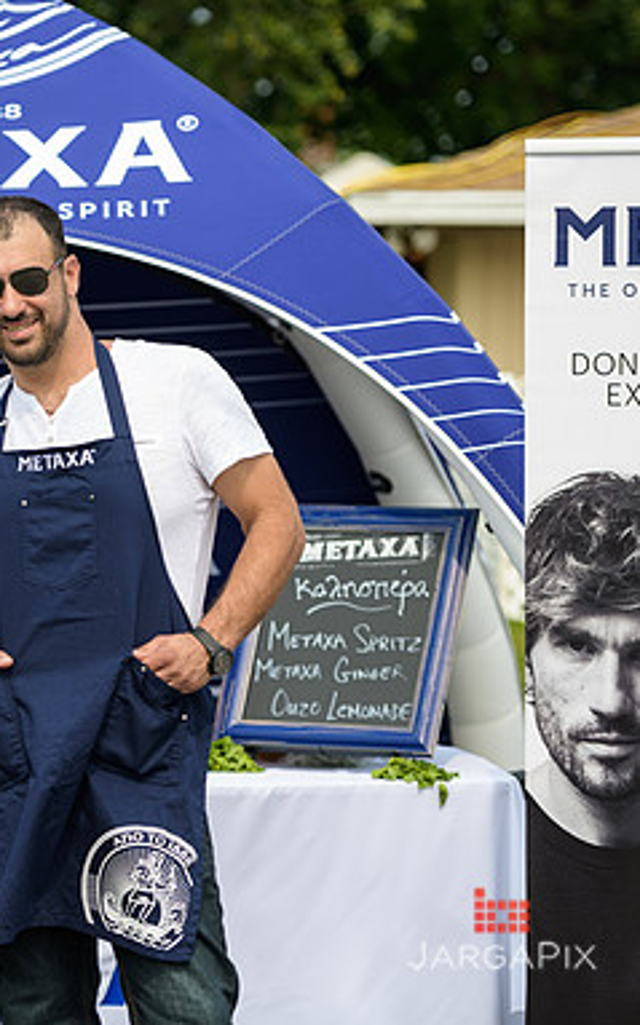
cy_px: 510
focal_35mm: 173
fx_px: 4833
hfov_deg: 7.5
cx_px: -112
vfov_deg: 12.1
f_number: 3.2
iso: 200
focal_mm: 112
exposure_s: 1/1600
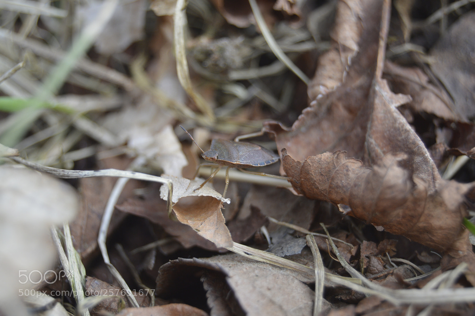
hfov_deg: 24.6
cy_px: 158
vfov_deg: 16.5
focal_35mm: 82
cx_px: 238
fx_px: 1088
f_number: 5.6
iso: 280
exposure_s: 1/125
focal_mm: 55
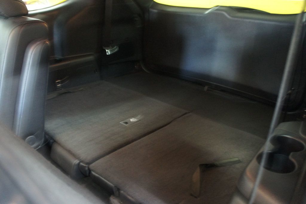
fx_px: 229
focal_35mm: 27
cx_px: 153
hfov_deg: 67.4
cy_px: 102
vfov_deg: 47.9
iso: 1600
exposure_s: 1/4
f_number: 3.5
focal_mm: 18
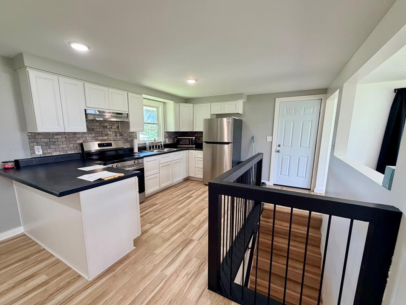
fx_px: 176
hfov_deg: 98.2
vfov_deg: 81.7
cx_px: 200
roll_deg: +0.4
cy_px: 160
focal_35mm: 15
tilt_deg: -9.8
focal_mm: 2.22
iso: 320
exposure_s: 1/120
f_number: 2.2
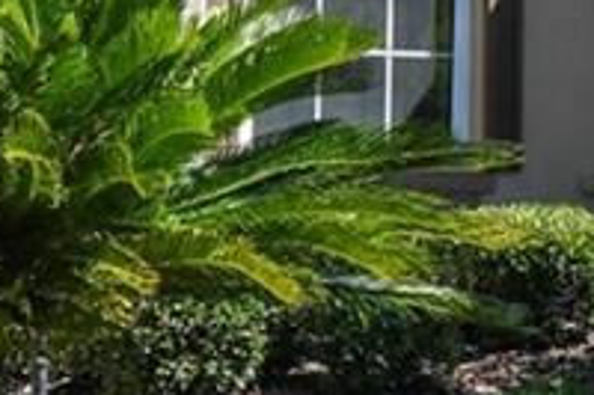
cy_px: 9
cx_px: 835
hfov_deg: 11.8
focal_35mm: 168
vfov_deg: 8.1
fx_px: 2770
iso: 100
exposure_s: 1/250
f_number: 7.1
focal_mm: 14
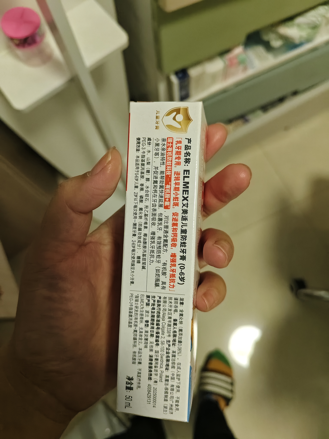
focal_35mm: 23
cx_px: 164
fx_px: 291
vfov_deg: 73.9
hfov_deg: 58.9
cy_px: 220
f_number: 1.88
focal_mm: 5.56
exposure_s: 1/242
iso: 3937
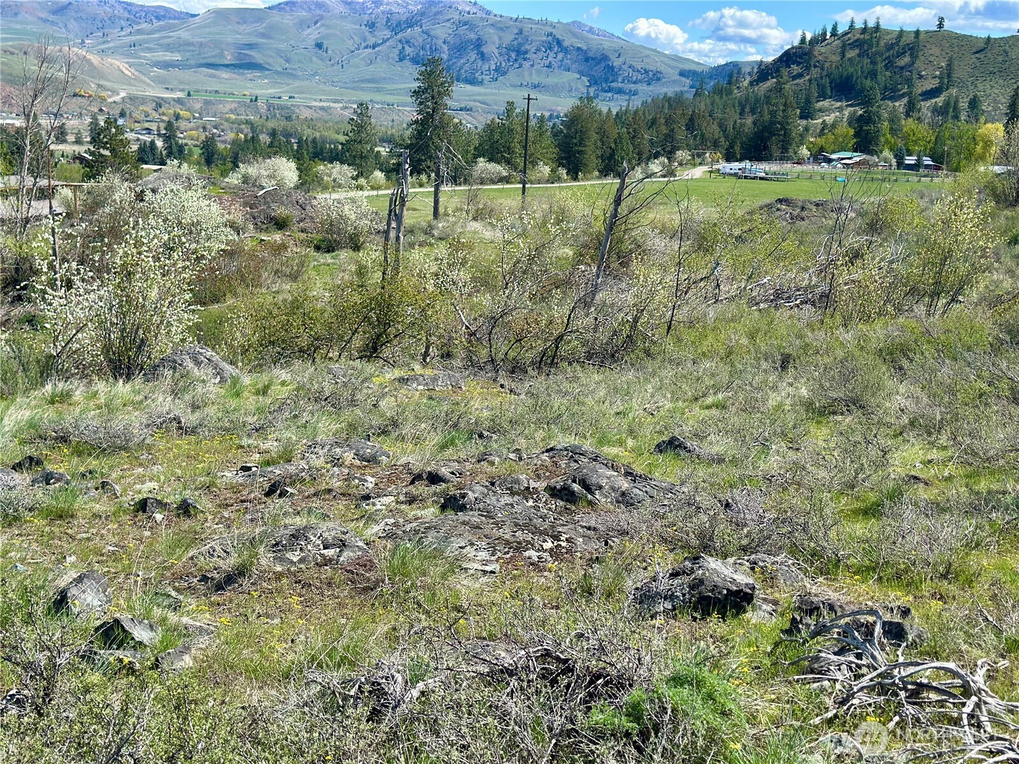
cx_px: 510
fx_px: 1413
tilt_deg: -10.4
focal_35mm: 48
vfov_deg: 30.3
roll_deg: -2.0
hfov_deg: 39.7
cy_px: 382
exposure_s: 1/3155
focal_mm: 6.86
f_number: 1.78
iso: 100
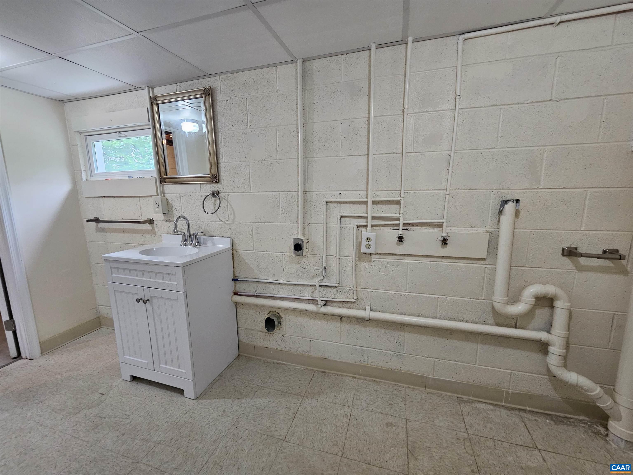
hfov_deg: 106.2
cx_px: 316
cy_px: 238
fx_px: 238
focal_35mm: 13
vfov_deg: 89.9
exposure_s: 1/60
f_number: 2.2
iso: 200
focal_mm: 2.2
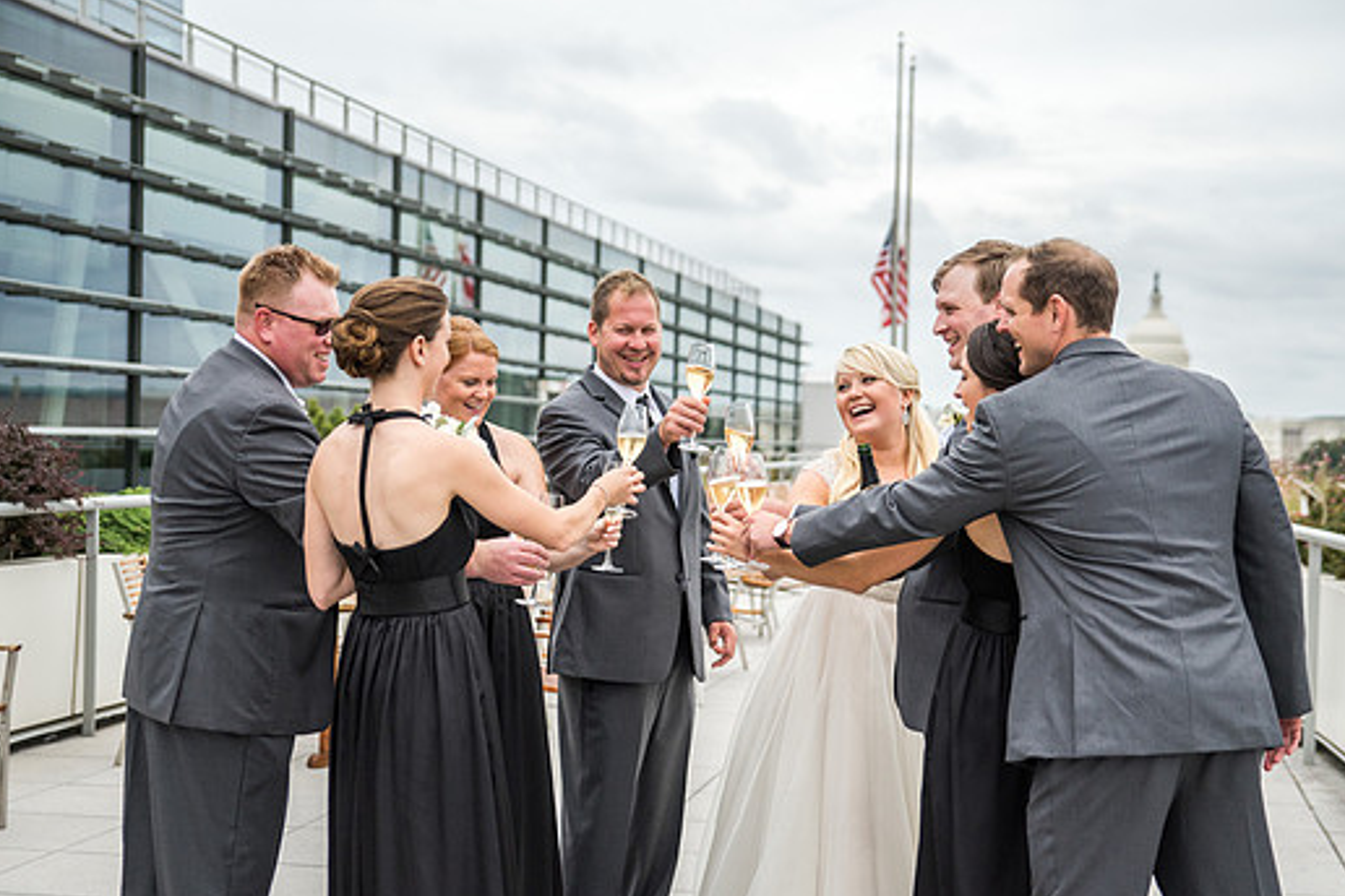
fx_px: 2017
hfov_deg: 36.9
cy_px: 473
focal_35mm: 54
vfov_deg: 25.1
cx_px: 693
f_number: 2.8
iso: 500
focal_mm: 48
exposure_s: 1/4000
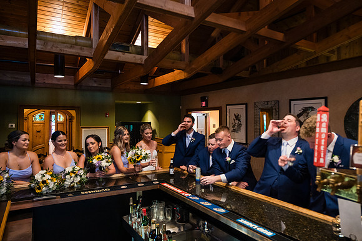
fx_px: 250
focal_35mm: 25
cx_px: 187
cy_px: 118
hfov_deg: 71.8
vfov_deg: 51.4
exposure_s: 1/60
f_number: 4
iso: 6400
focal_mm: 24
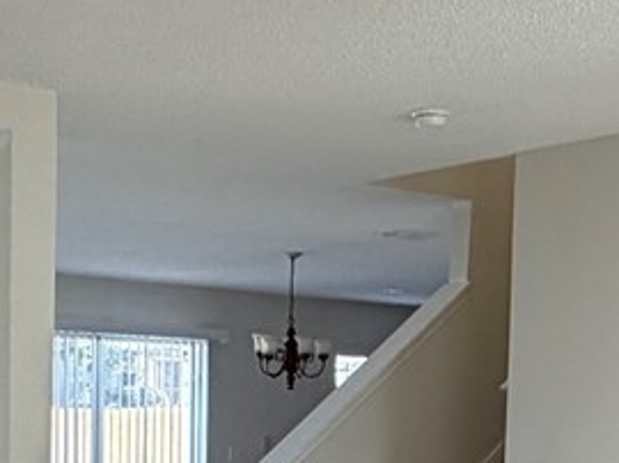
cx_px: 211
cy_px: 557
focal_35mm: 83
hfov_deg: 23.5
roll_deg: -0.9
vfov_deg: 17.0
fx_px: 1483
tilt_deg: -3.9
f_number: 2.2
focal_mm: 2.22
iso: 200
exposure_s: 1/121
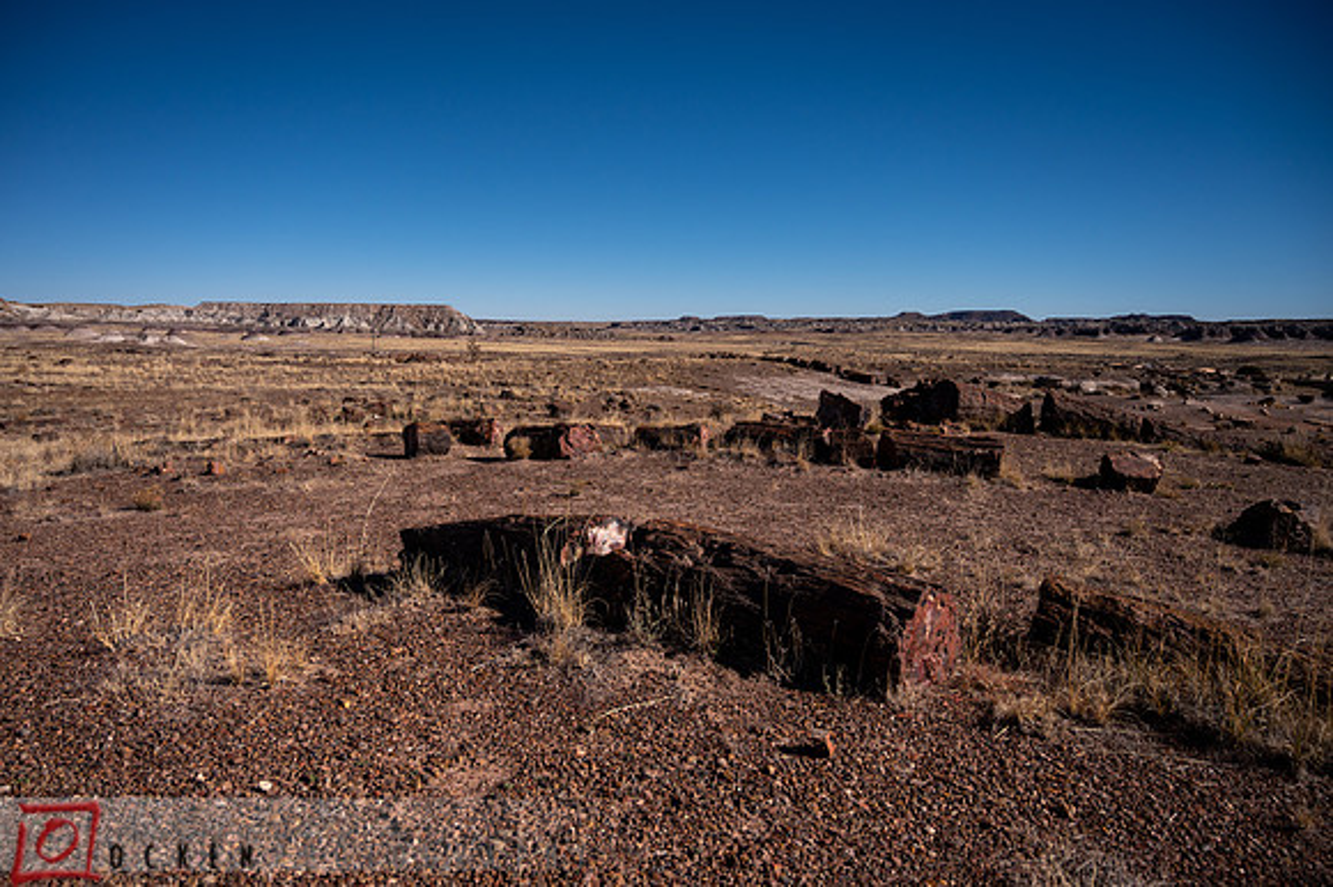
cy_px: 469
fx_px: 940
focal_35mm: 25
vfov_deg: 50.5
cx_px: 634
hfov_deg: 70.6
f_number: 4
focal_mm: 24
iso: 200
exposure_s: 1/4000
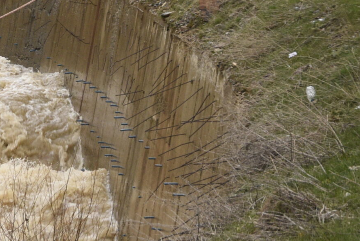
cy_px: -109
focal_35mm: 218
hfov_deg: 9.3
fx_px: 2182
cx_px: -71
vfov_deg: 6.2
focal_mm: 50
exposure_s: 1/100
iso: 1250
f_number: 5
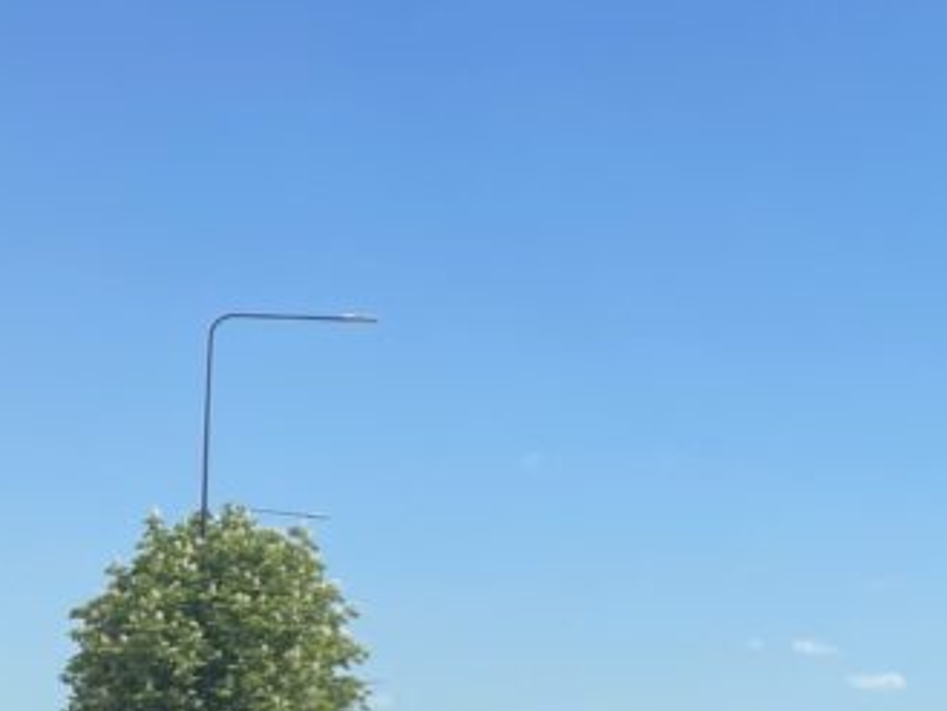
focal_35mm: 81
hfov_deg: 21.8
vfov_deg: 17.7
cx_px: 1229
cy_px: 757
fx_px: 2217
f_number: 1.6
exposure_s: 1/2959
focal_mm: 4.2
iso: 32
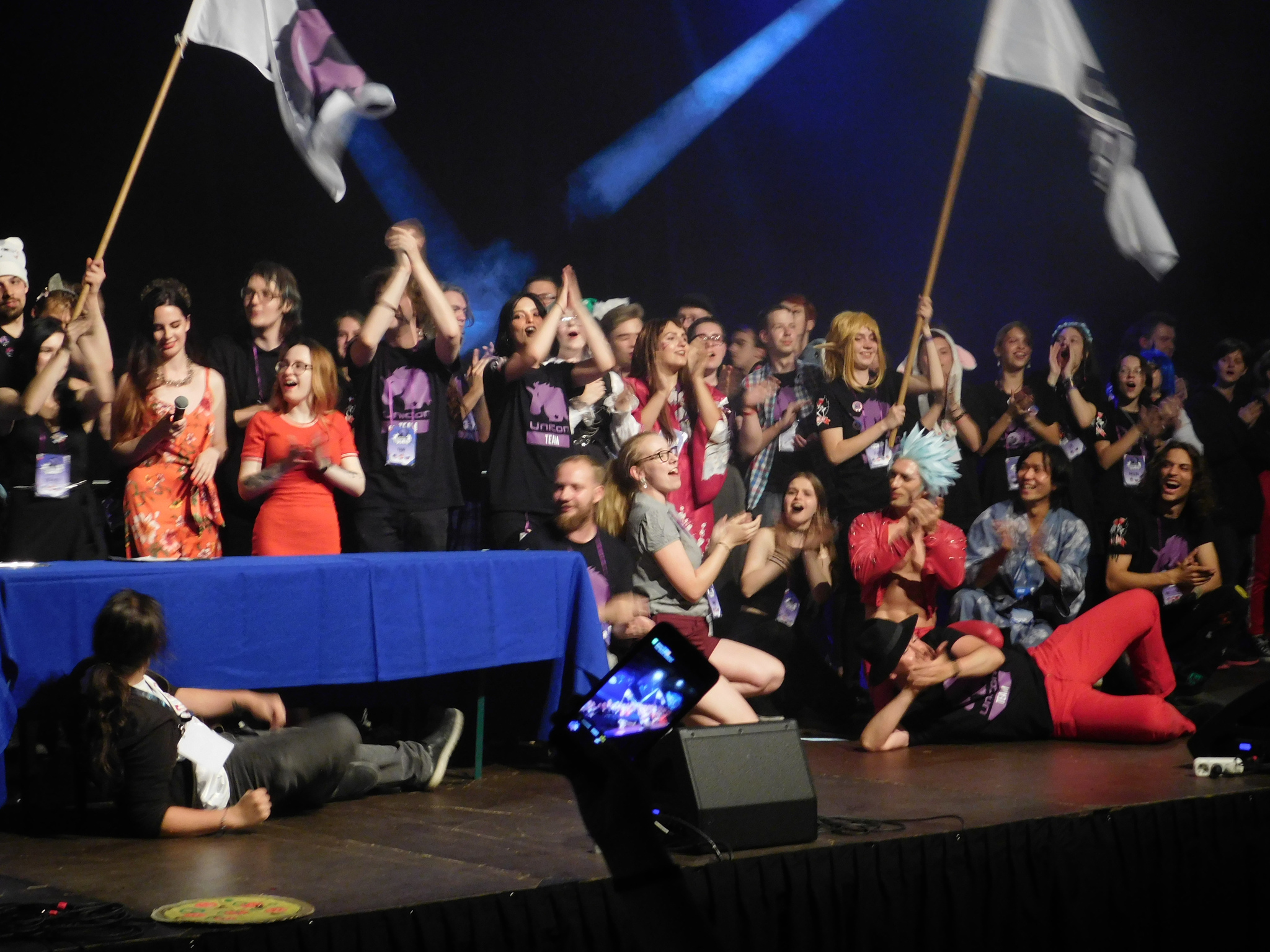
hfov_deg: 27.4
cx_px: 635
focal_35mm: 71
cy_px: 476
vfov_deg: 20.7
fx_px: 2605
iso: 400
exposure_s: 1/15
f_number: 4.3
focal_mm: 12.6
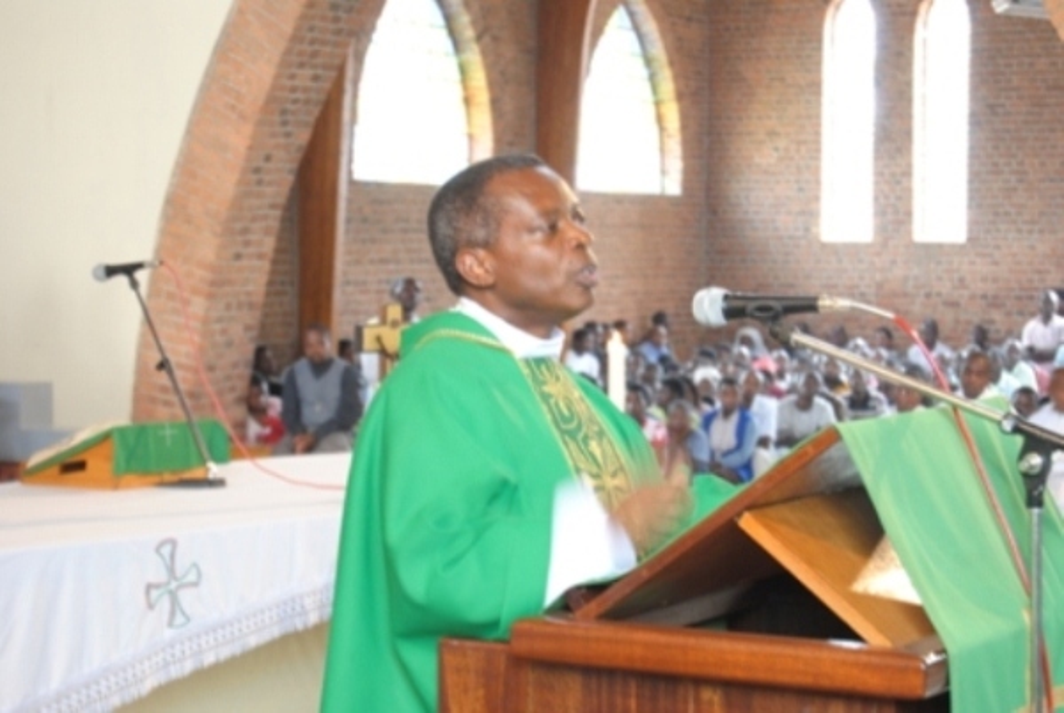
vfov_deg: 16.6
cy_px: 356
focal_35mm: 82
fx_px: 2442
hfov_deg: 24.6
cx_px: 532
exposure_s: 1/4
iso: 400
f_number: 5.6
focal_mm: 55
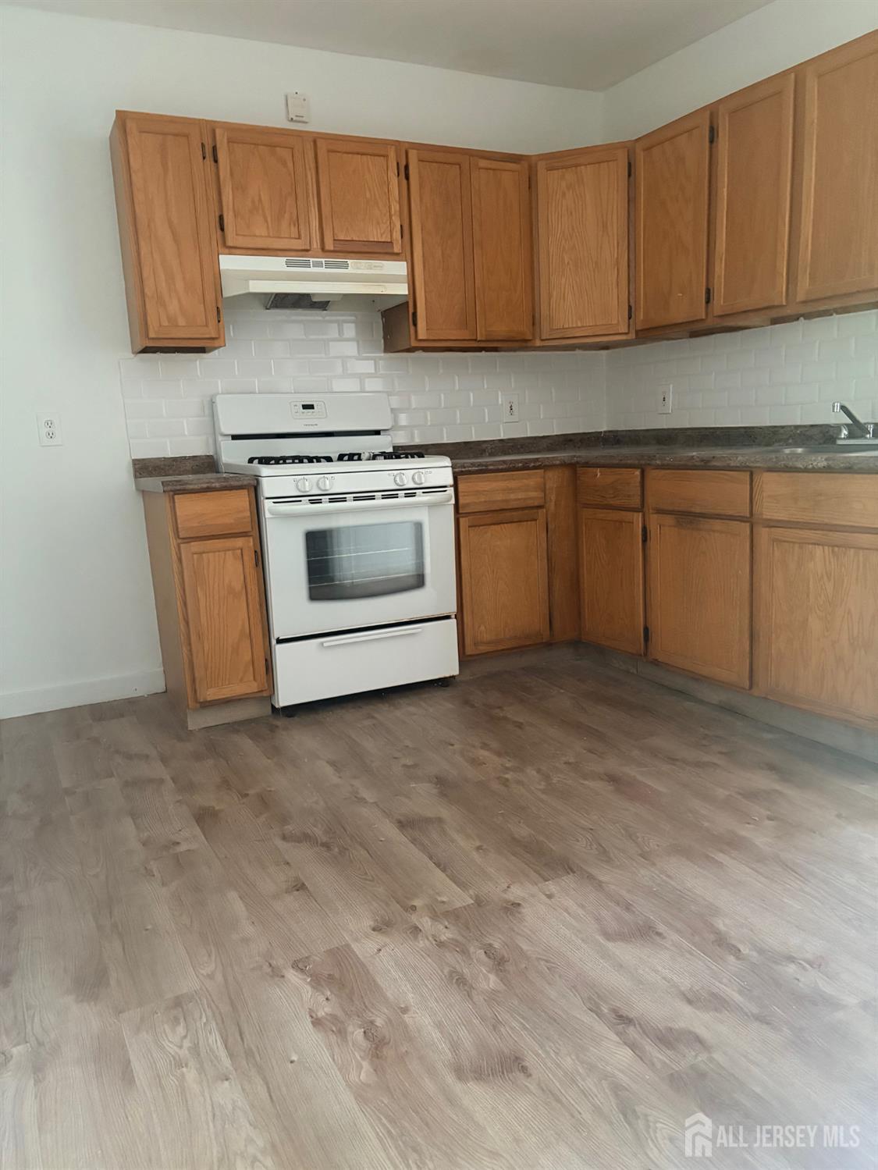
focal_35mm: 26
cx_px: 439
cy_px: 585
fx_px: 879
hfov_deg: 53.1
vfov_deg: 67.3
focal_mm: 5.96
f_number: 1.6
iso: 640
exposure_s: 1/30
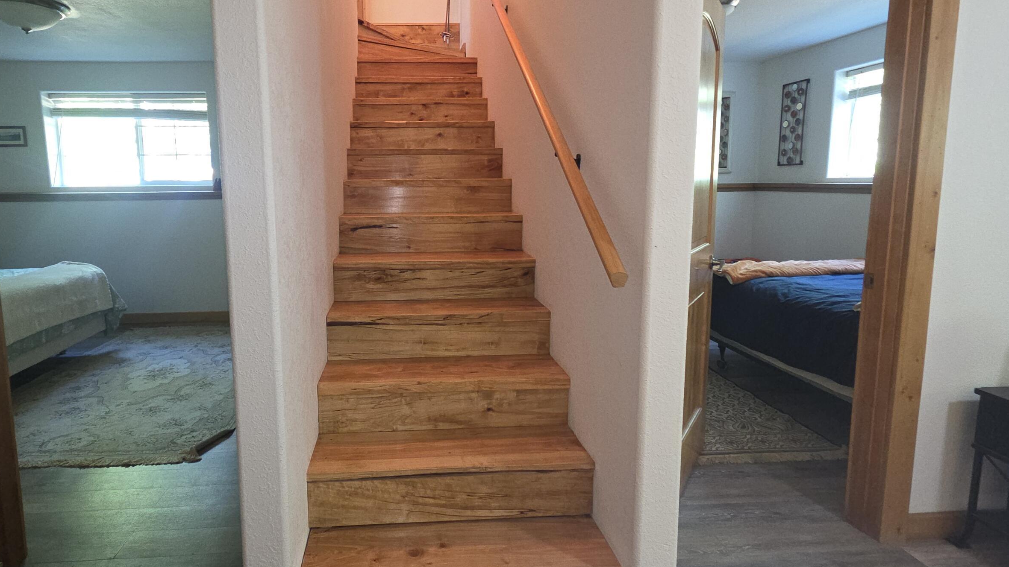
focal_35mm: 18
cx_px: 431
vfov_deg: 60.8
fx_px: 482
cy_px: 246
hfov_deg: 92.0
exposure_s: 1/13.4
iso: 125
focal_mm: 2.2
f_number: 2.2
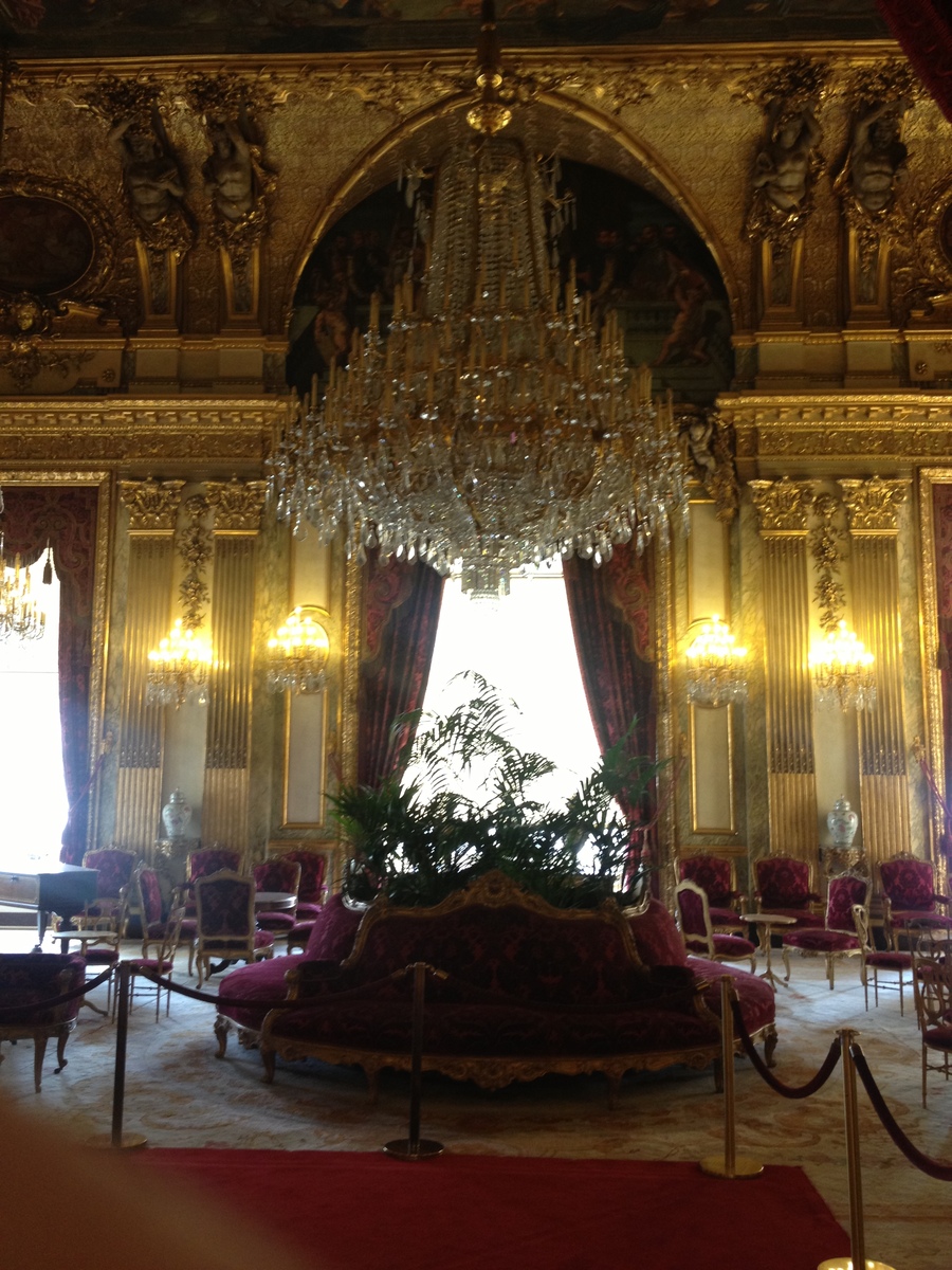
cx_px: 476
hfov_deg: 40.7
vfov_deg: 52.6
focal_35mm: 35
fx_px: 1283
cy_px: 635
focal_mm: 4.28
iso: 100
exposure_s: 1/20
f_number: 2.4
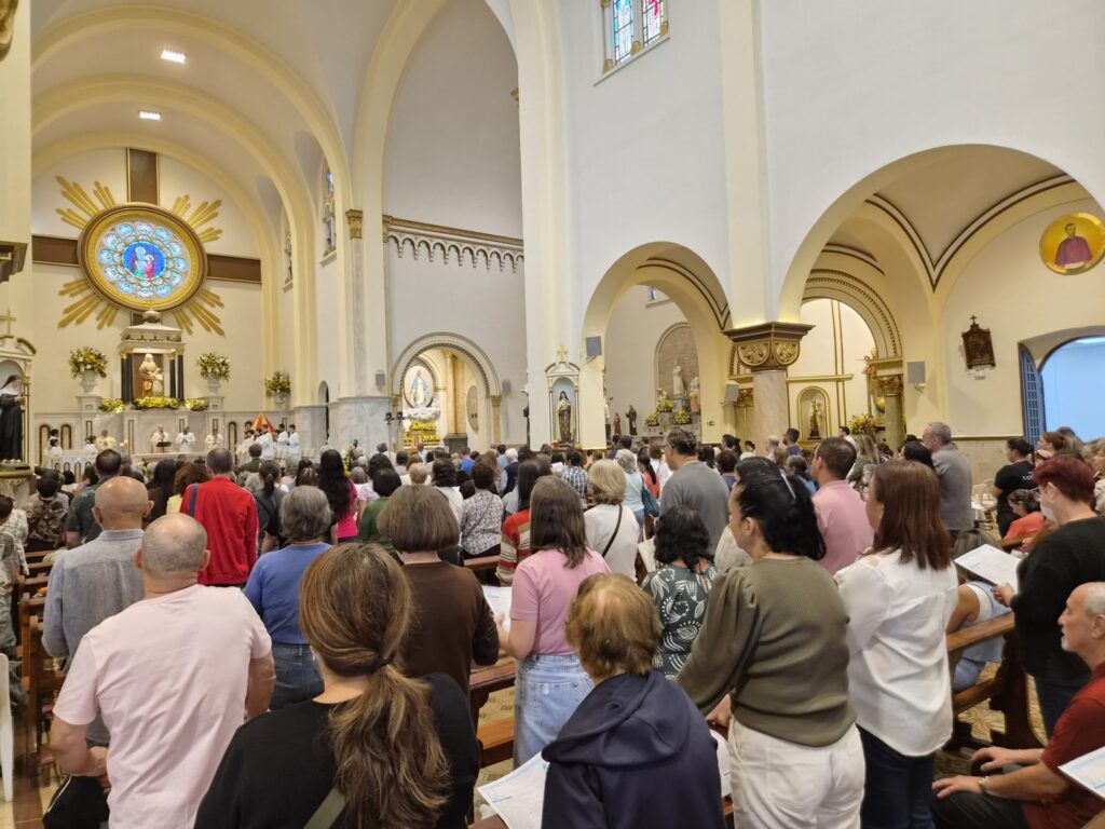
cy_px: 414
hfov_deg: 73.9
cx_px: 552
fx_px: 734
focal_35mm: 23
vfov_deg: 58.9
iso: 200
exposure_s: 1/120
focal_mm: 5.4
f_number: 1.8
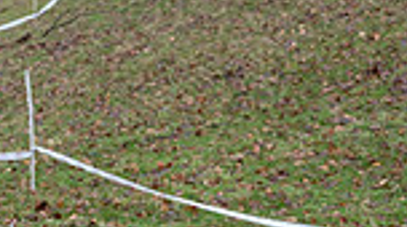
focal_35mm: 180
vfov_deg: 6.6
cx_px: -206
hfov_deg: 11.5
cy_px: -148
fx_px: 1940
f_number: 3.5
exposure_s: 1/1000
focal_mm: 45
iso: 1000
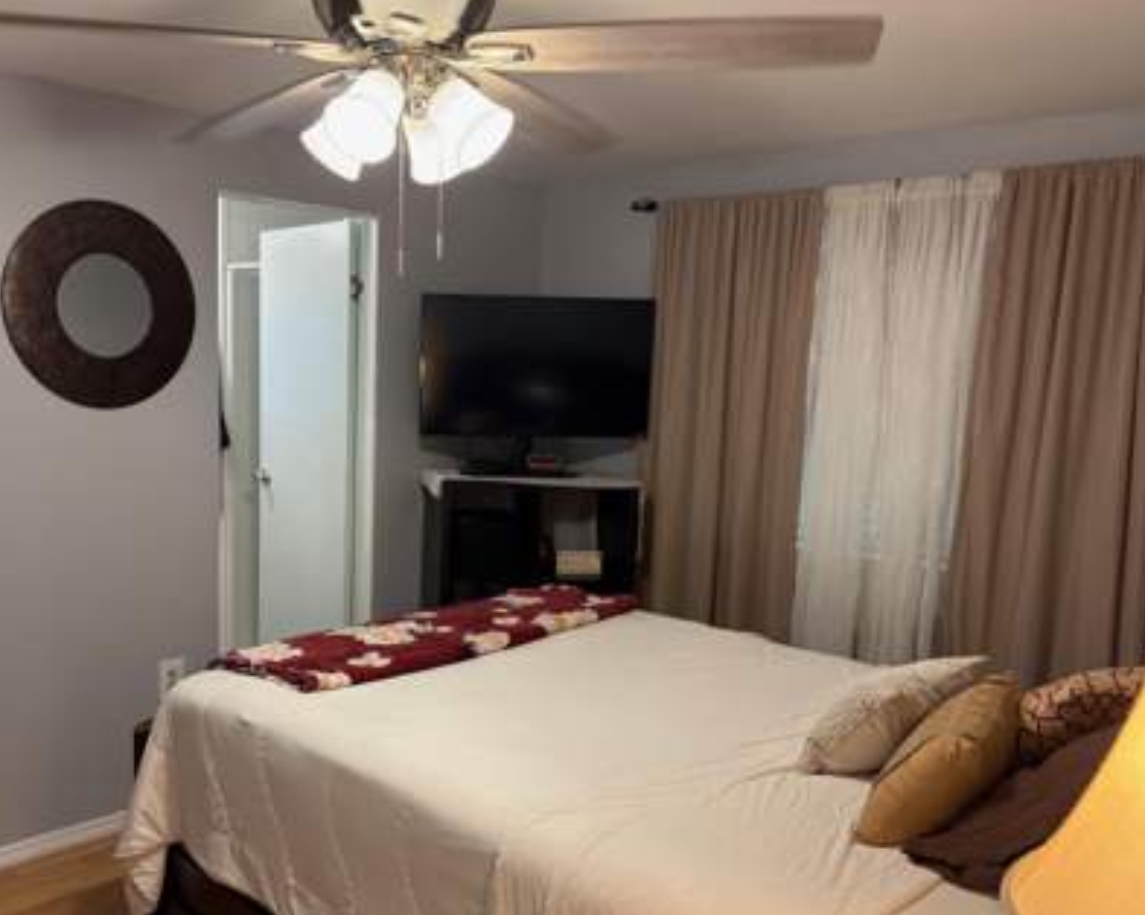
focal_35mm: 31
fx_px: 1050
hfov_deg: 56.8
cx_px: 460
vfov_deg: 47.0
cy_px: 514
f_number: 1.6
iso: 100
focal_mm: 5.96
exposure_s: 1/60
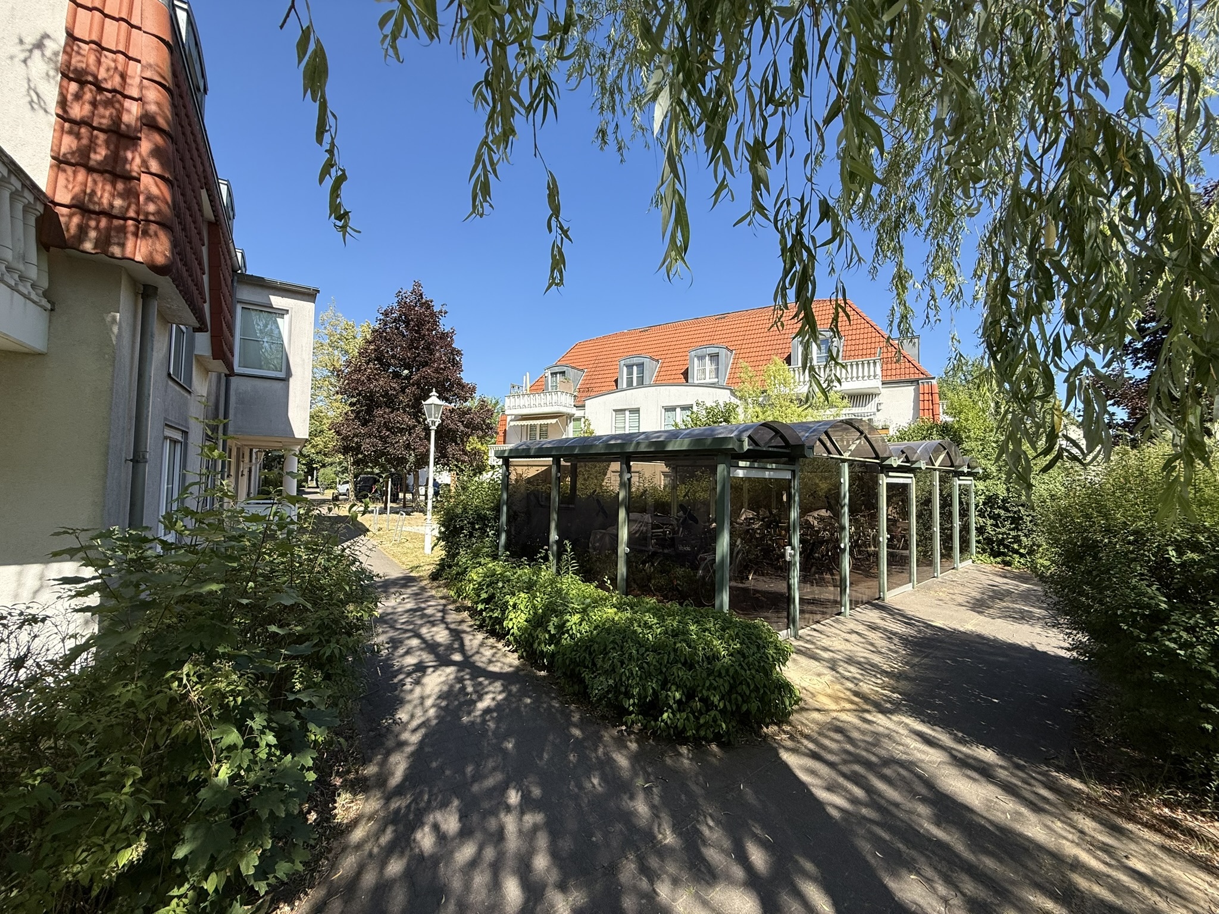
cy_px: 457
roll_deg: -1.3
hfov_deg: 102.1
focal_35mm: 14
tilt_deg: +2.4
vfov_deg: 85.7
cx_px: 610
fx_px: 493
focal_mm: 2.22
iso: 50
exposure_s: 1/1068
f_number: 2.2
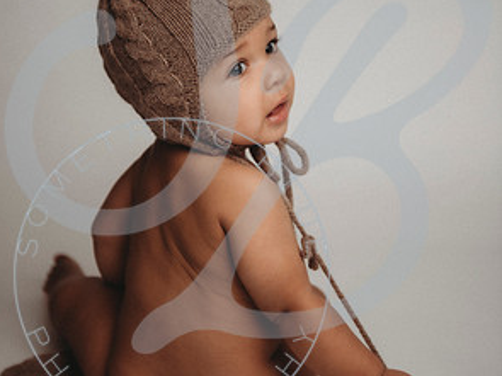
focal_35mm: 85
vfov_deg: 17.3
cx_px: 248
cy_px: 146
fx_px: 1232
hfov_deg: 23.0
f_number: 2.8
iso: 100
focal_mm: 58
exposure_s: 1/125
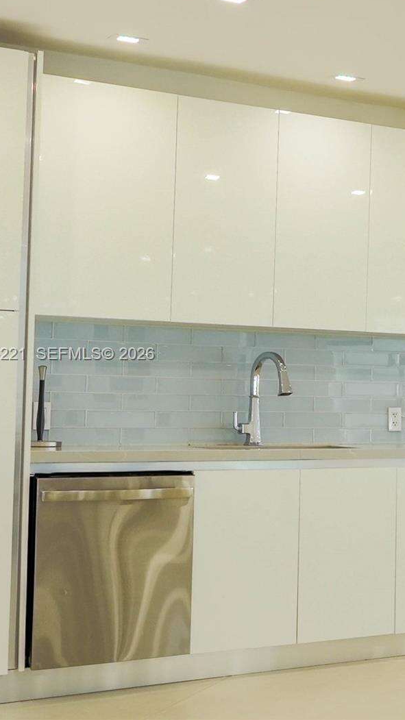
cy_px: 355
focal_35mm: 59
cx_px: 489
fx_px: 1127
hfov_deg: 19.2
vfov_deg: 35.4
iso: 640
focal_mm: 25
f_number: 5.6
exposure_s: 1/400
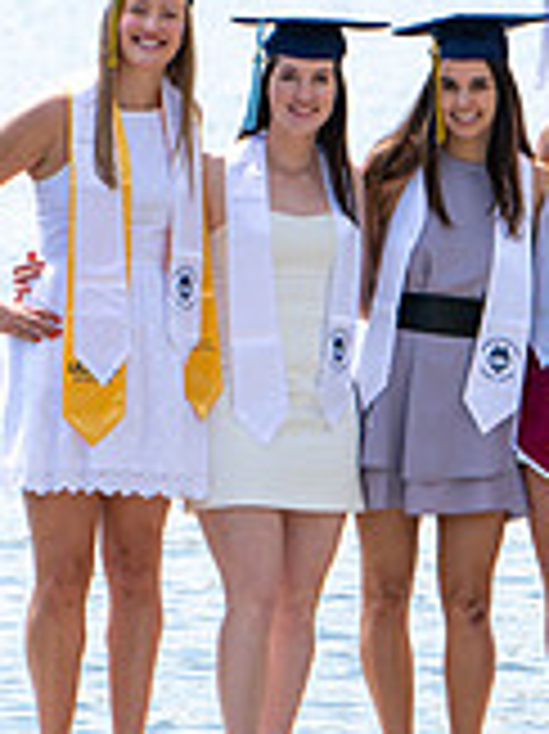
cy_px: 261
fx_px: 10545
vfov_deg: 4.0
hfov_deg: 3.0
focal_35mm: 498
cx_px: 369
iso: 100
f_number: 5
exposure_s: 1/250
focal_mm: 125
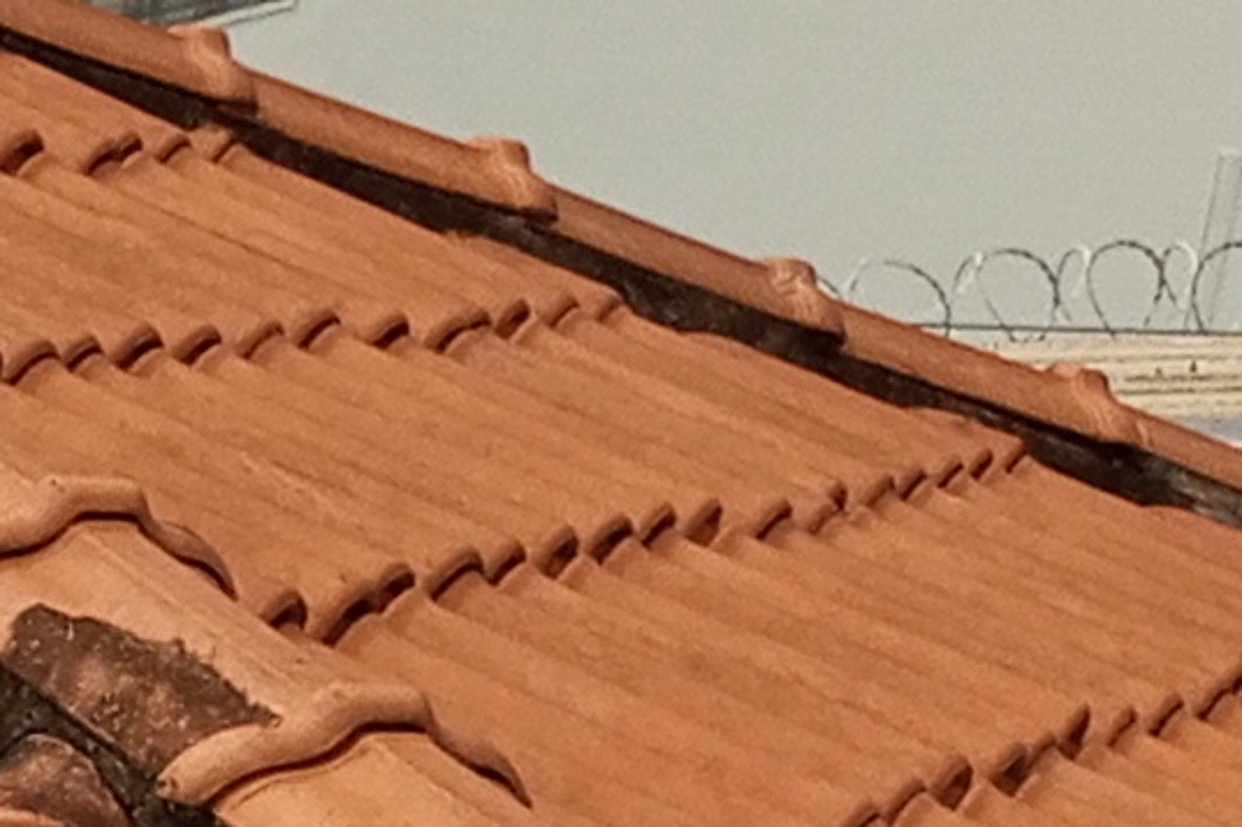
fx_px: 7346
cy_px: 1844
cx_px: -2797
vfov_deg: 6.2
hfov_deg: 8.0
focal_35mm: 213
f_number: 1.6
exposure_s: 1/1372
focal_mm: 4.11
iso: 61
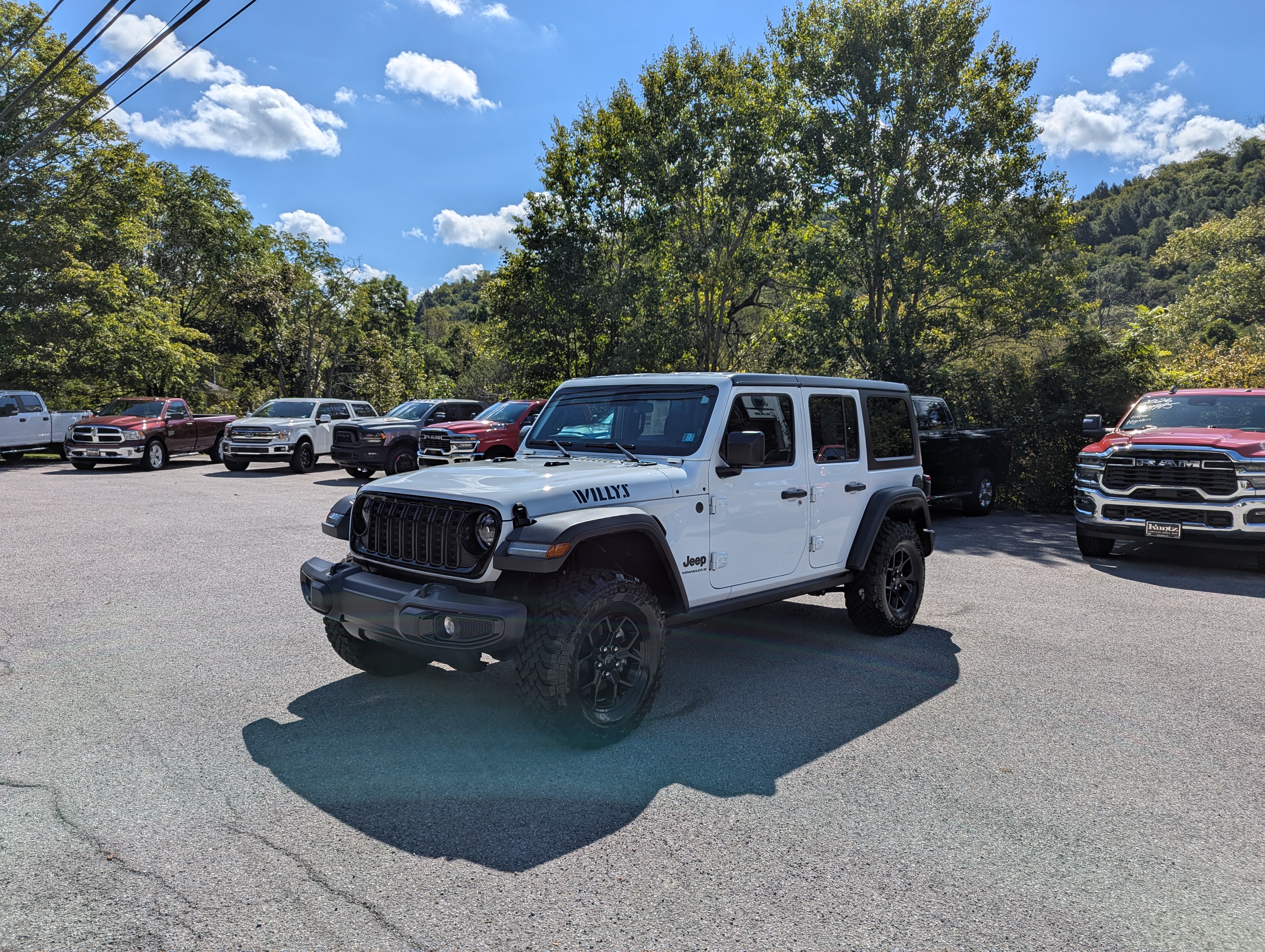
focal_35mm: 24
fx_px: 878
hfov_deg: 71.5
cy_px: 476
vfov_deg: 56.9
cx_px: 632
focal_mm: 6.81
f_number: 1.85
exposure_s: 1/4184
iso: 43
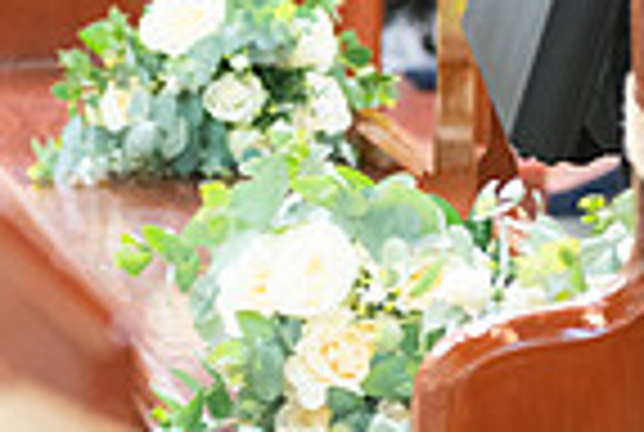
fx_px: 5073
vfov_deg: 4.8
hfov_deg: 7.2
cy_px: -191
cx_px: 671
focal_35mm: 283
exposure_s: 1/40
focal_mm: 70
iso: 1000
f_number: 3.5
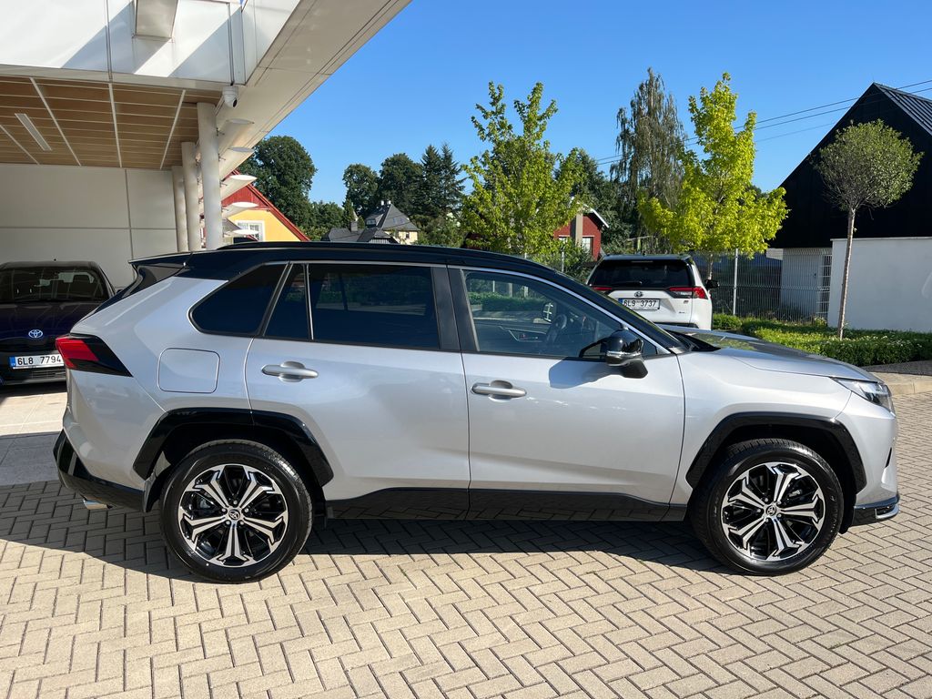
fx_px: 700
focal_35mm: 26
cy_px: 350
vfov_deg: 53.1
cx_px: 466
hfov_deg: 67.3
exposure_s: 1/2632
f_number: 1.6
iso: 50
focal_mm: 5.1
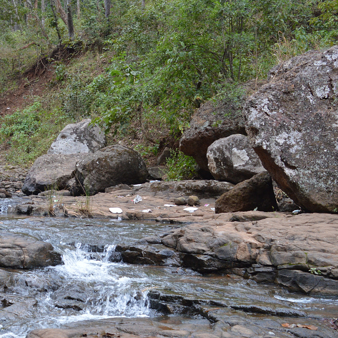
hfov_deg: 27.6
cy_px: 154
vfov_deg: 29.5
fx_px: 641
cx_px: -13
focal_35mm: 58
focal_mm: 20
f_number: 5
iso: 400
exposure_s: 1/100
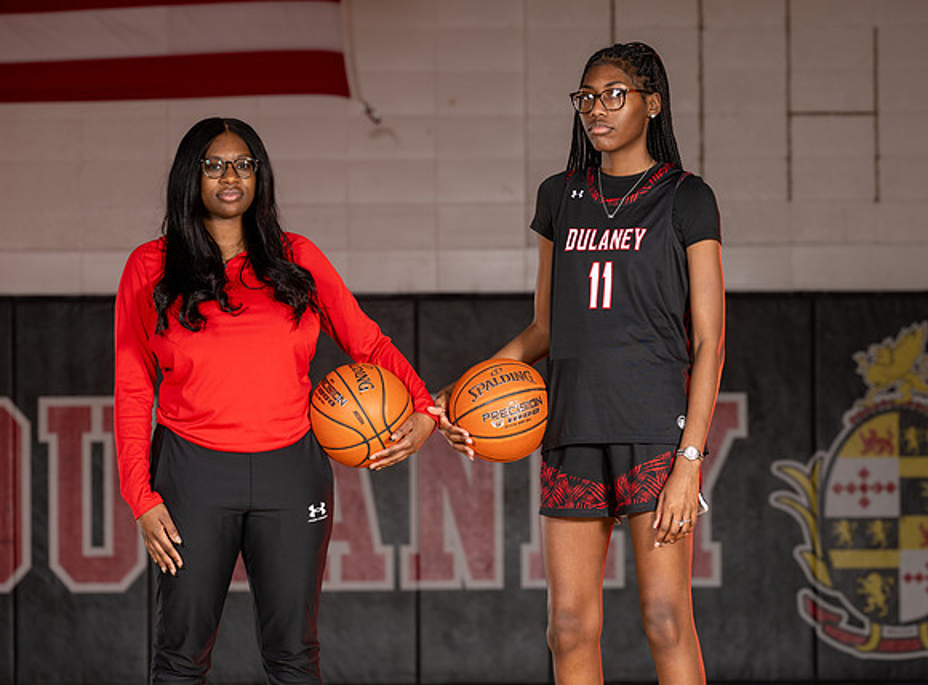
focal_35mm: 182
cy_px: 321
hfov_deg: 10.9
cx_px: 547
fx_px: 4863
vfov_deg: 8.1
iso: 80
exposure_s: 1/125
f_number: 6.3
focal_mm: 160
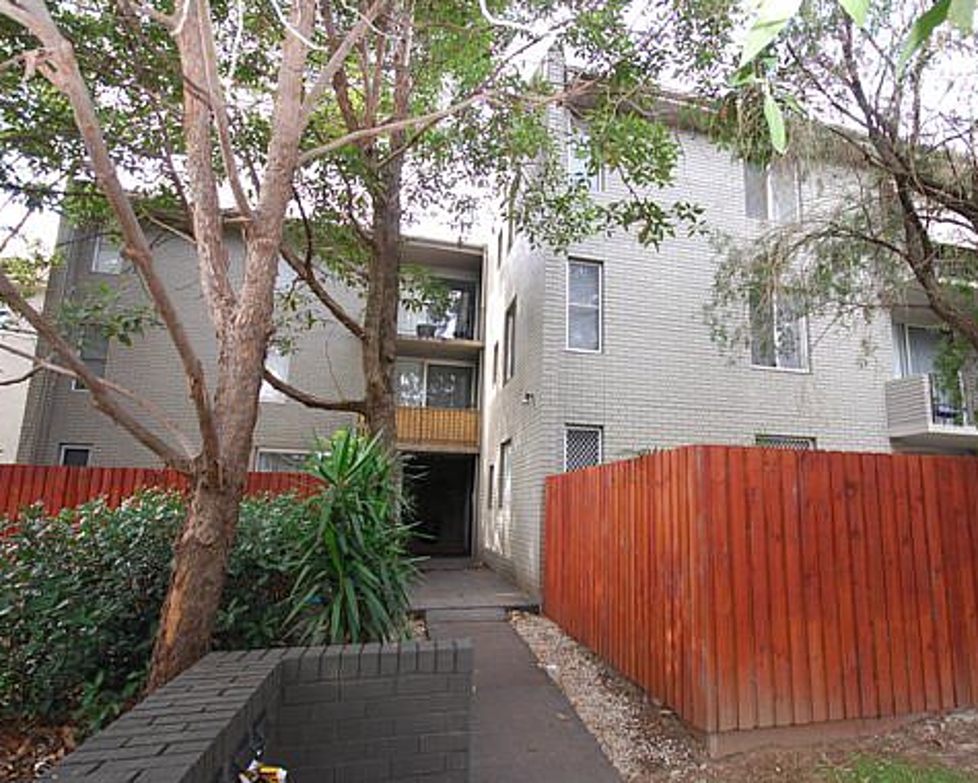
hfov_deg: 82.7
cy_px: 402
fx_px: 550
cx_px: 562
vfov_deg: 70.8
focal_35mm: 19
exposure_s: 1/60
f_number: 4
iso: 280
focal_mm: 10
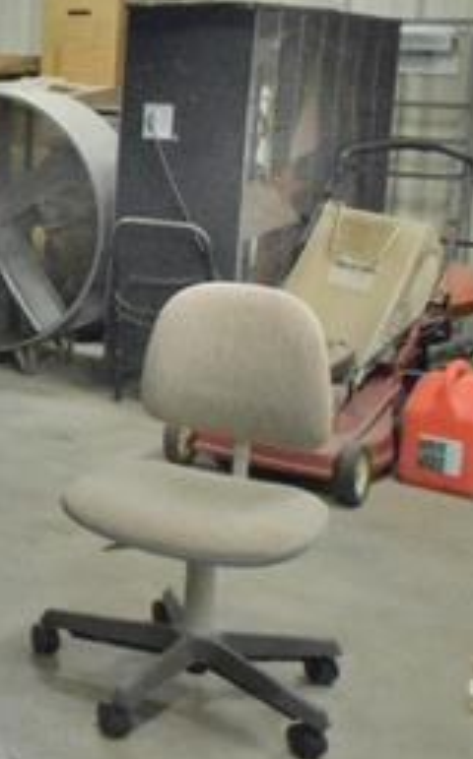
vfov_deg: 32.9
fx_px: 1262
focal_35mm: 61
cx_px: -310
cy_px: 195
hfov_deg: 18.0
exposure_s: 1/50
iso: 12800
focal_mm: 10
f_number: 18
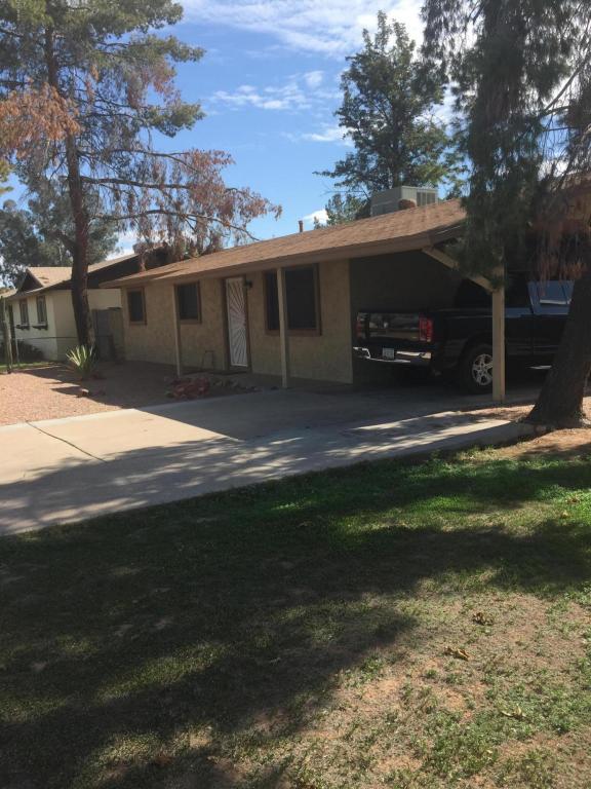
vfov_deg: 61.7
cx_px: 296
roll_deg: +3.3
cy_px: 394
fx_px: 660
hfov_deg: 48.2
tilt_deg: -7.1
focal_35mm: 29
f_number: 2.2
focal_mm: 4.15
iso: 32
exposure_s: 1/1319
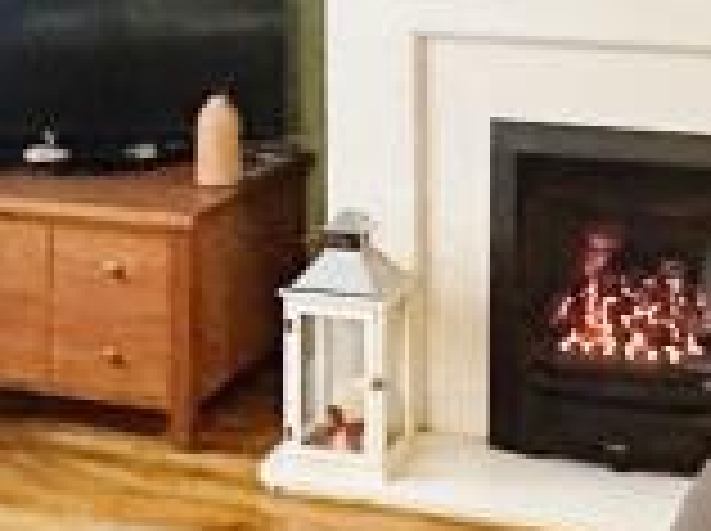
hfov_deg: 21.6
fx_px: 1866
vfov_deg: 15.3
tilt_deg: -0.7
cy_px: -180
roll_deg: +0.9
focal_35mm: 91
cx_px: 310
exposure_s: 1/50
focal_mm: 2.22
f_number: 2.2
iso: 1000
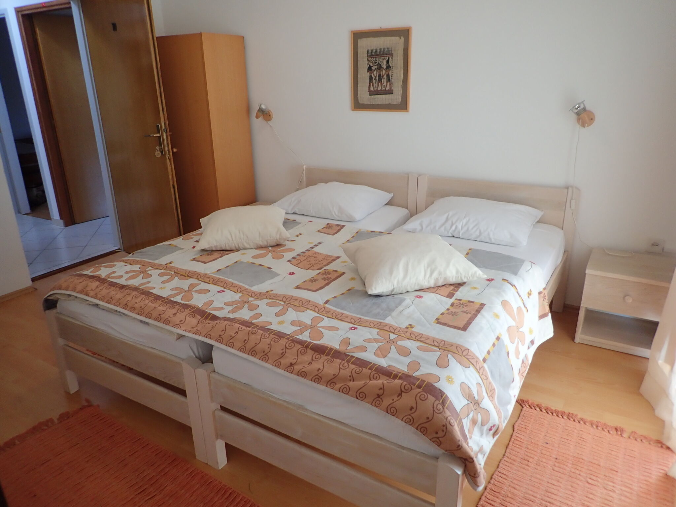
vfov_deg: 54.9
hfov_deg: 69.4
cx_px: 338
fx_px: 488
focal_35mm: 25
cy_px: 254
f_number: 2
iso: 160
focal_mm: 4.5
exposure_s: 1/60
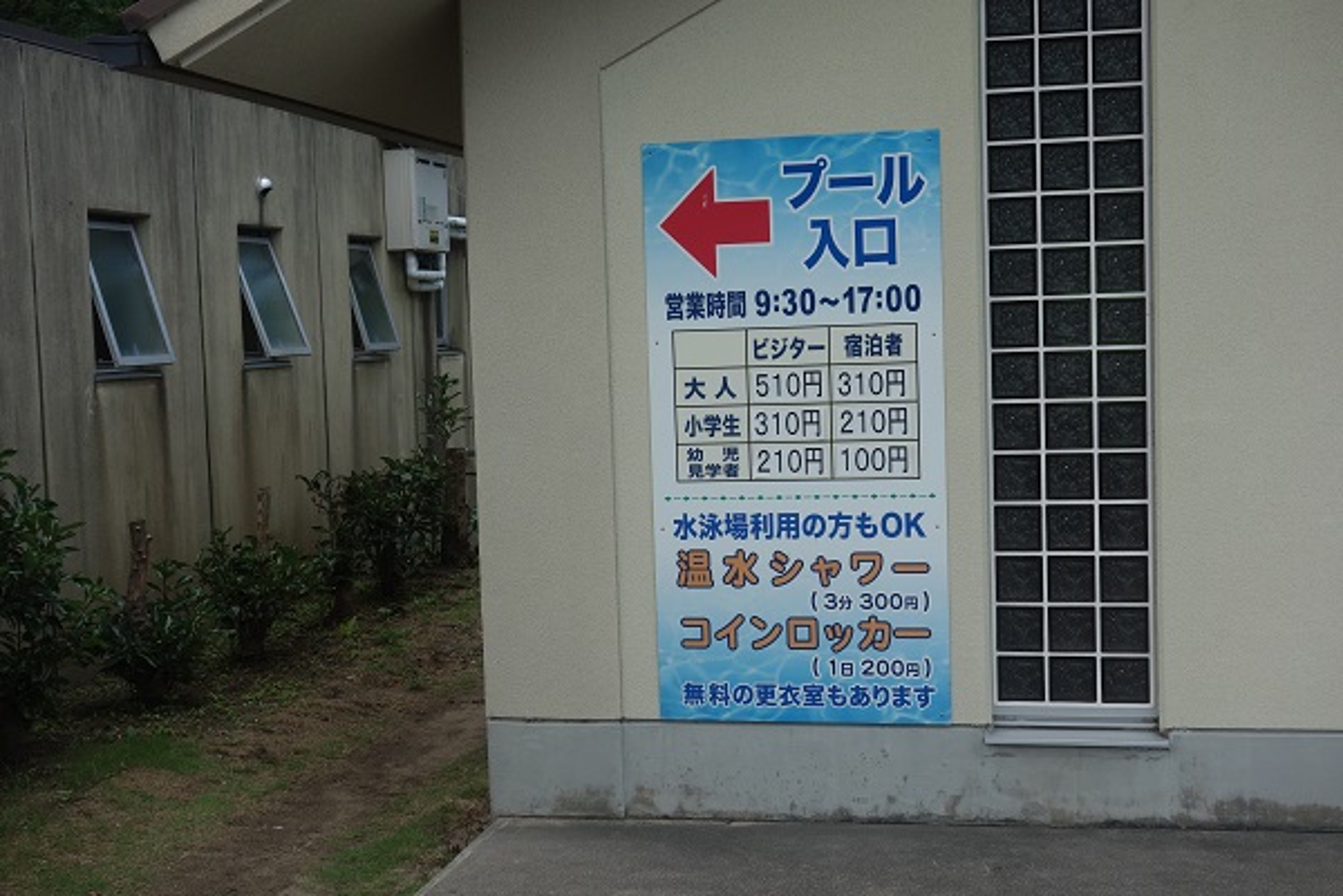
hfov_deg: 40.3
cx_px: 672
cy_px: 448
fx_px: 1828
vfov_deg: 27.5
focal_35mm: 49
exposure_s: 1/320
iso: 125
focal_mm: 18.02
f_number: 5.6
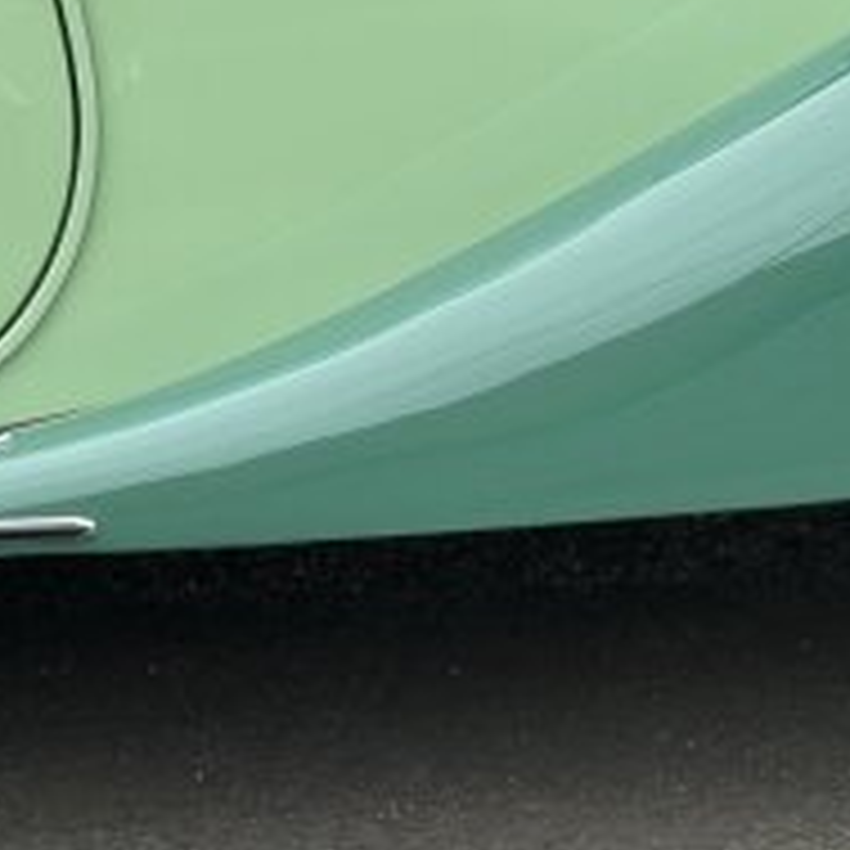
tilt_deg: -9.4
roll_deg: +1.9
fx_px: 4000
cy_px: 99
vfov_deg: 12.0
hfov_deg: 11.7
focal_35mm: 144
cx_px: 1192
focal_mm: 6.86
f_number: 1.78
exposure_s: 1/1357
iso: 80
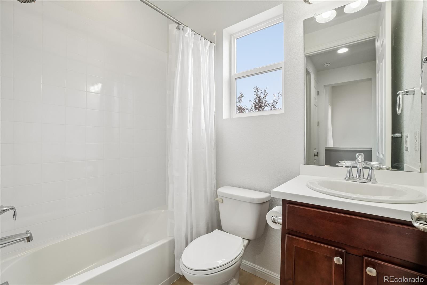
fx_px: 178
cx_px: 214
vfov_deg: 77.3
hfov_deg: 100.4
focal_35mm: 15
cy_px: 142
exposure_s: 1/60
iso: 400
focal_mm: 10
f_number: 8
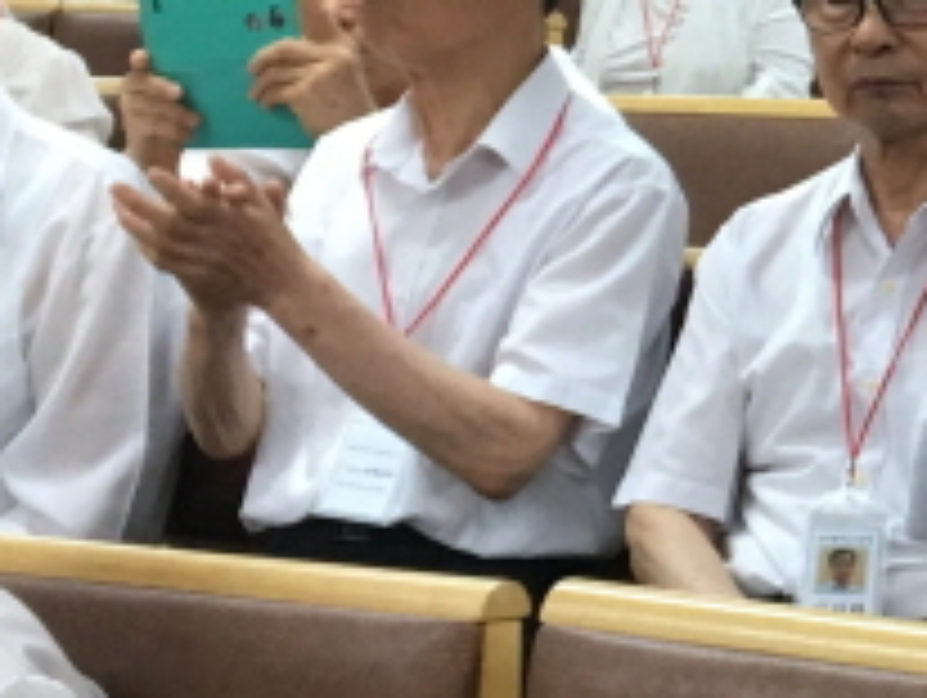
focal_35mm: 135
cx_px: 1300
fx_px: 3619
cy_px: 144
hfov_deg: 13.9
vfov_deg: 11.0
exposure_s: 1/30
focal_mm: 4.15
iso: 80
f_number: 2.2
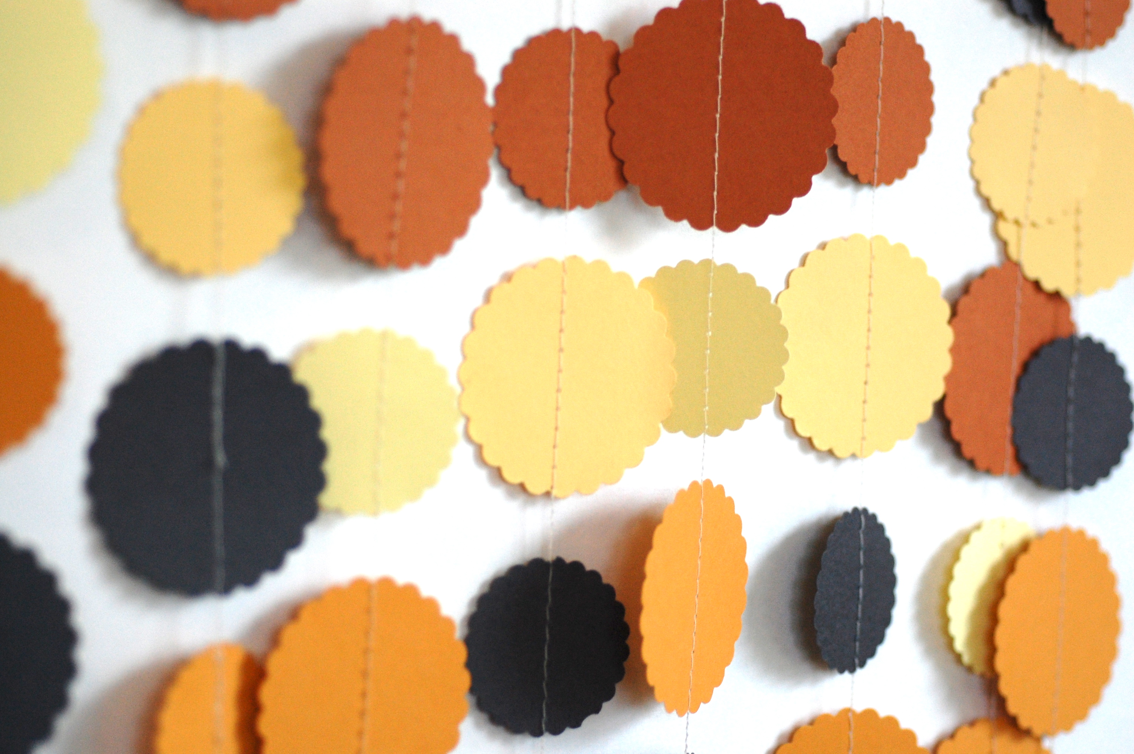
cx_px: 567
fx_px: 2832
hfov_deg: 22.6
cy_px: 377
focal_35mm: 90
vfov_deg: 15.2
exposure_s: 1/125
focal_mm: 60
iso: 720
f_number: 3.3
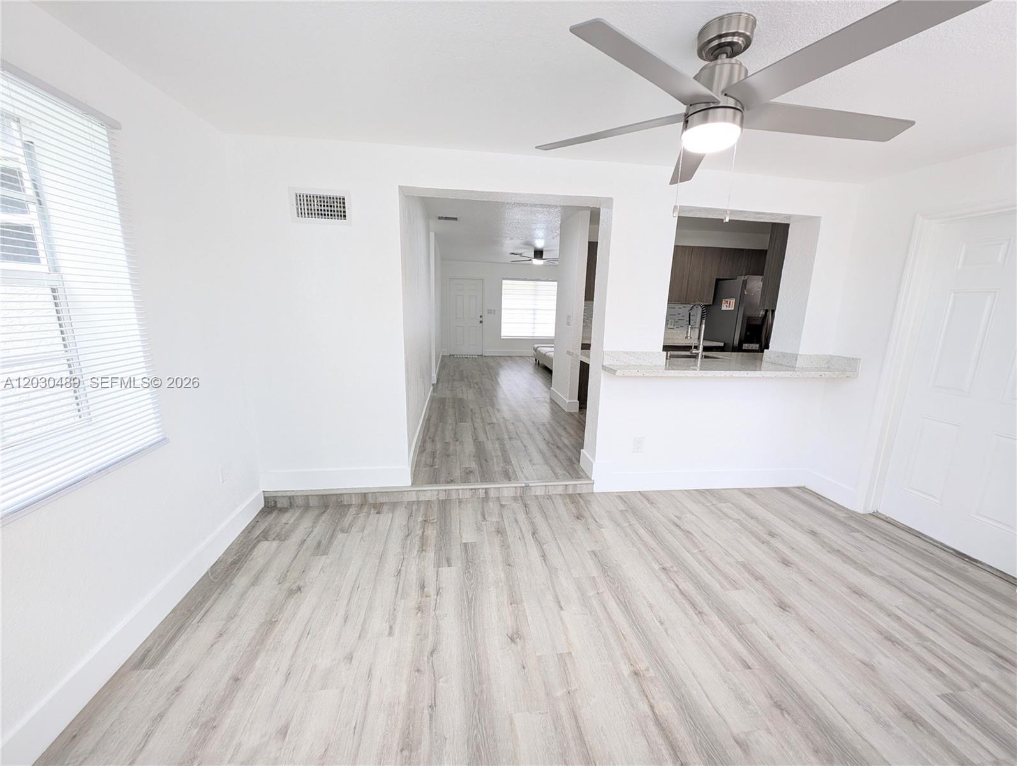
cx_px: 508
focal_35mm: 12
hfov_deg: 110.5
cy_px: 383
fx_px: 353
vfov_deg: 94.6
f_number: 1.95
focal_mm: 2.23
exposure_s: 1/90
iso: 122
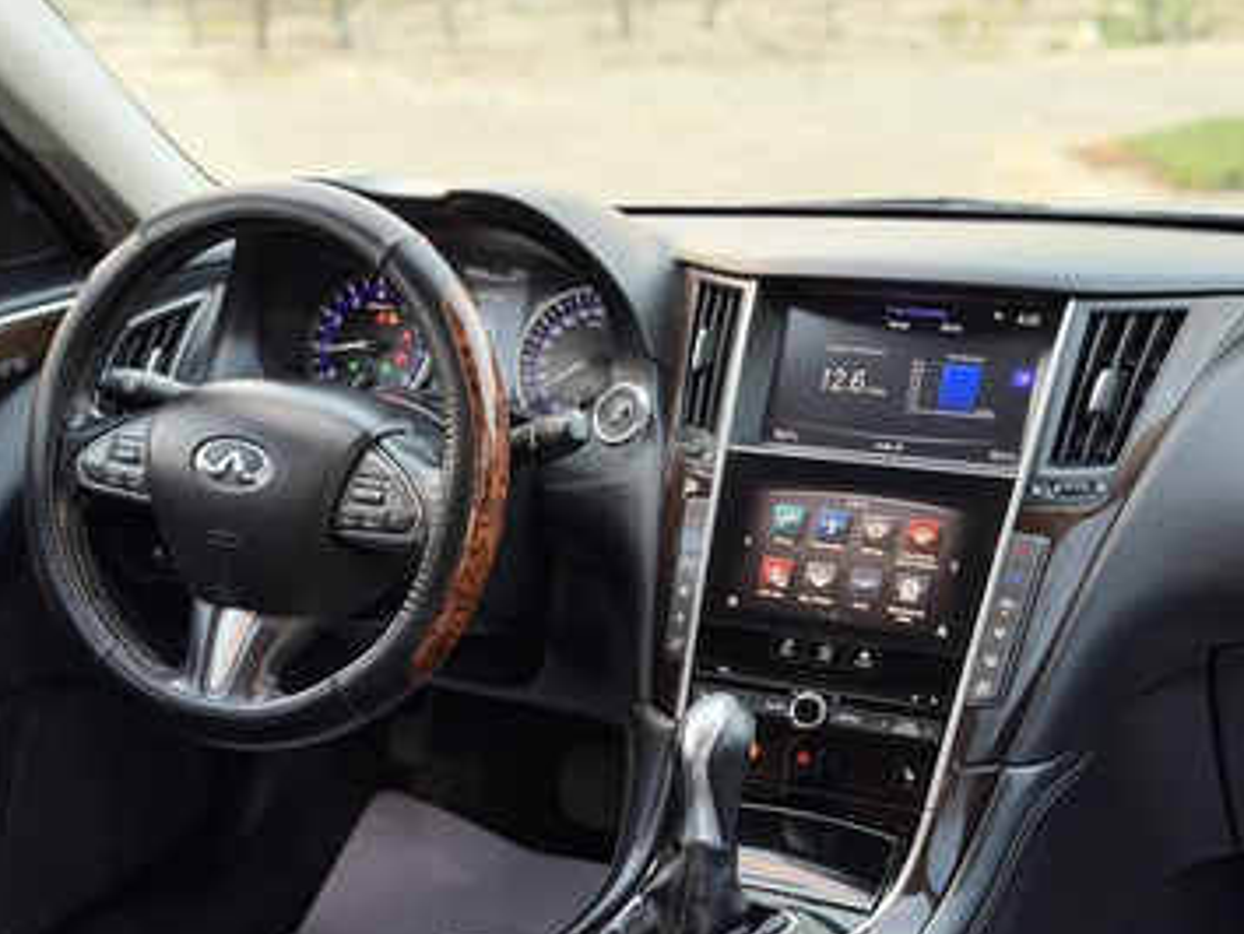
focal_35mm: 62
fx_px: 2230
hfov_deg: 31.1
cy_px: 539
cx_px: 532
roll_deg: +1.2
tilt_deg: -17.0
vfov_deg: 23.7
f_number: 1.78
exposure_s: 1/40
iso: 320
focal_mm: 6.76
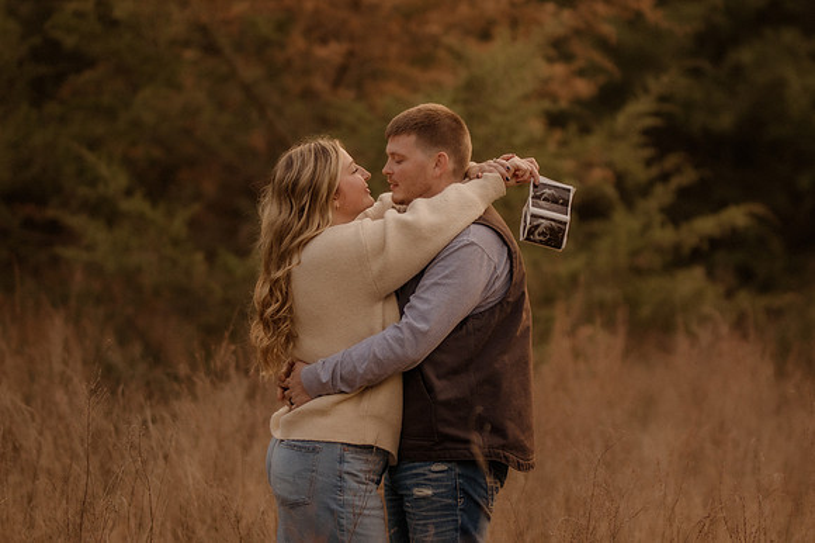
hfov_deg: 16.1
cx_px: 408
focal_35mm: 127
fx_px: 2873
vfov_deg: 10.8
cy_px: 272
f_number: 1.4
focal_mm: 85
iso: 320
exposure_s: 1/1000
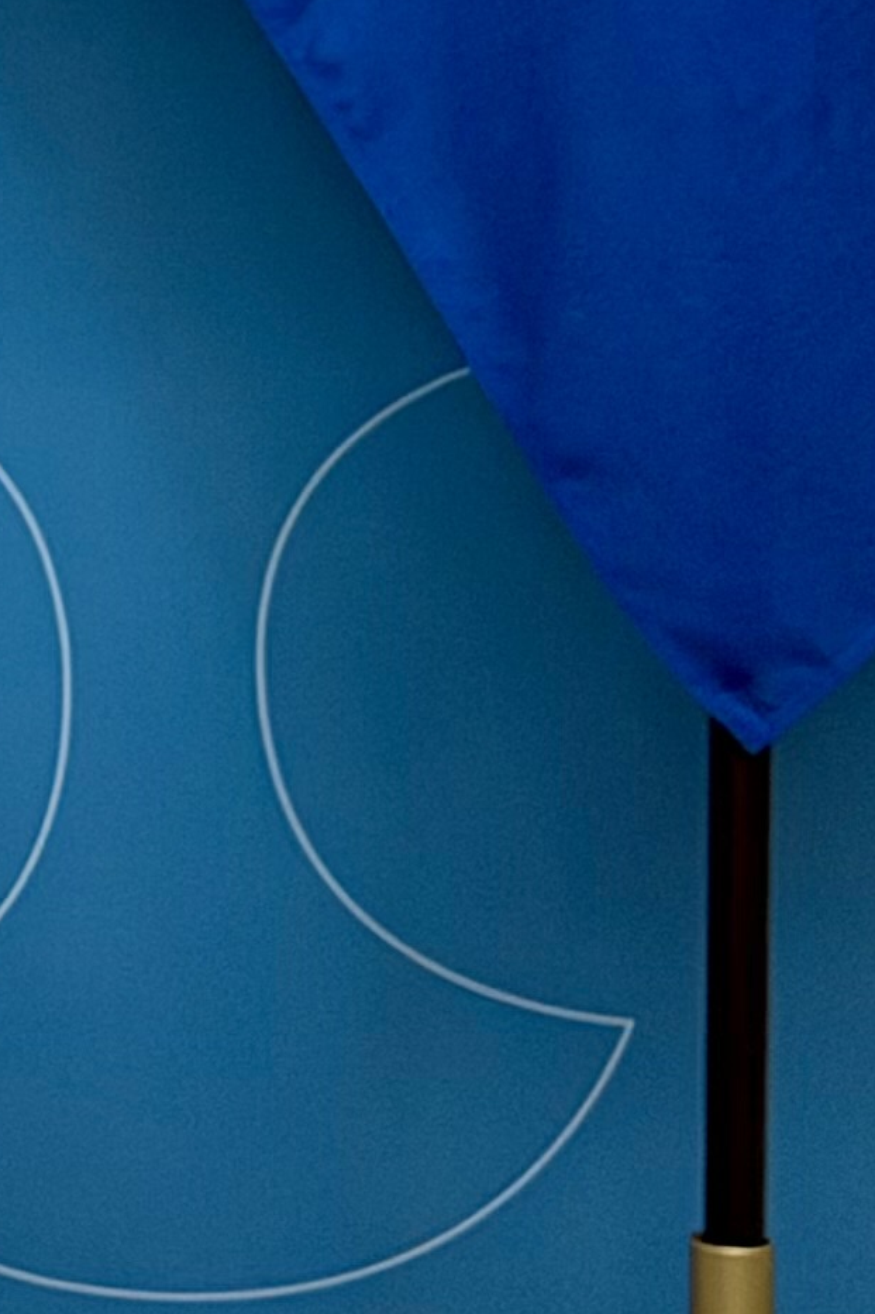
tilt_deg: -4.4
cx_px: -1665
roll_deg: +2.4
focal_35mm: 216
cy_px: -444
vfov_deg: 9.3
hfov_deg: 5.9
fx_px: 7877
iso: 80
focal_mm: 6.76
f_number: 1.78
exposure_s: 1/100
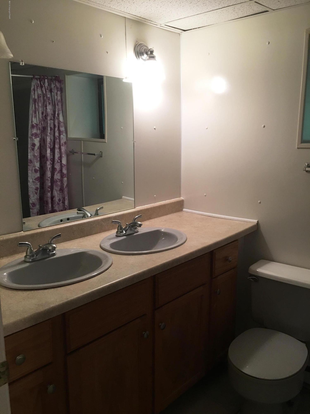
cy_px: 207
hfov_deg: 48.2
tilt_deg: -11.1
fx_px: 346
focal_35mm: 29
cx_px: 155
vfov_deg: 61.7
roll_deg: +1.4
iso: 40
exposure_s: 1/15
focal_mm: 4.15
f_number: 2.2
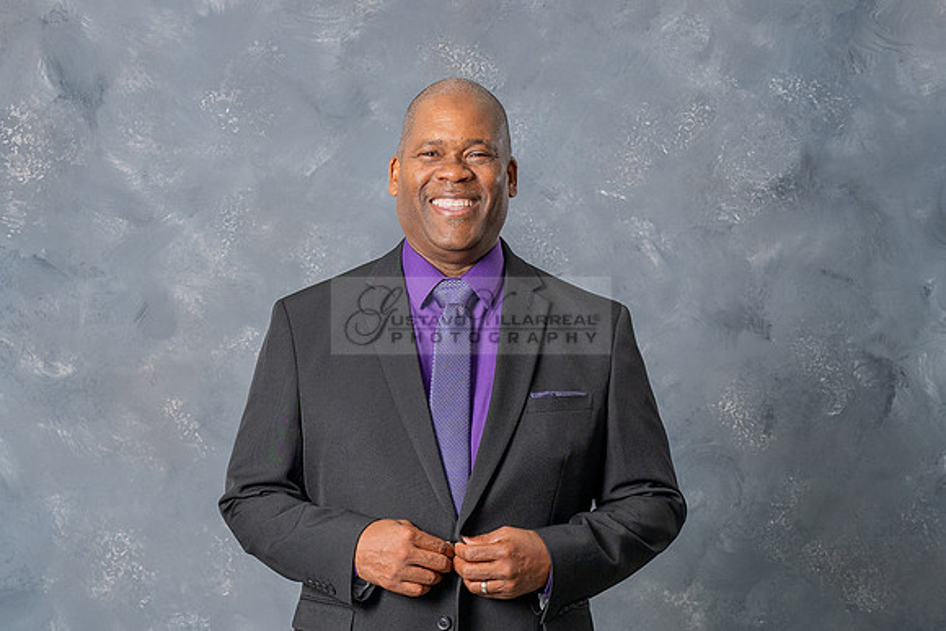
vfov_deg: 16.6
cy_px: 516
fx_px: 2144
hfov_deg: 24.9
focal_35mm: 82
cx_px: 428
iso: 200
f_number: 4
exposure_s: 1/200
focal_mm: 27
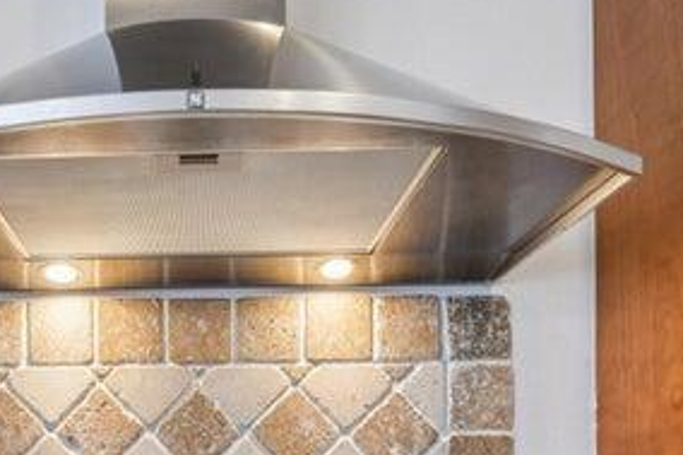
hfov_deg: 49.0
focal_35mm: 38
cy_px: 522
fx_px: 720
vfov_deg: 30.6
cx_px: 180
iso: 400
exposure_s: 1/6
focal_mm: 15
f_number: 8
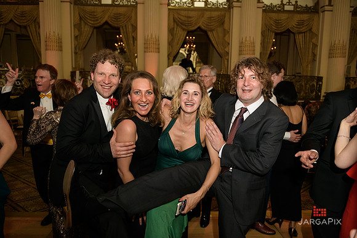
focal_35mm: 26
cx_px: 178
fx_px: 258
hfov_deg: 69.4
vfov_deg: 49.6
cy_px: 119
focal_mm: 26
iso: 1600
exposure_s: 1/125
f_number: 3.2
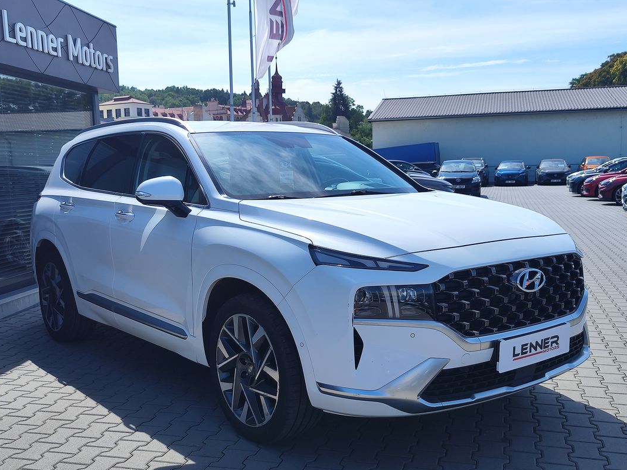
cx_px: 309
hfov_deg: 67.3
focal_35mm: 26
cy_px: 265
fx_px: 471
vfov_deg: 52.9
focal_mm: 7.01
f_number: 1.69
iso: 50
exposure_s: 1/1042
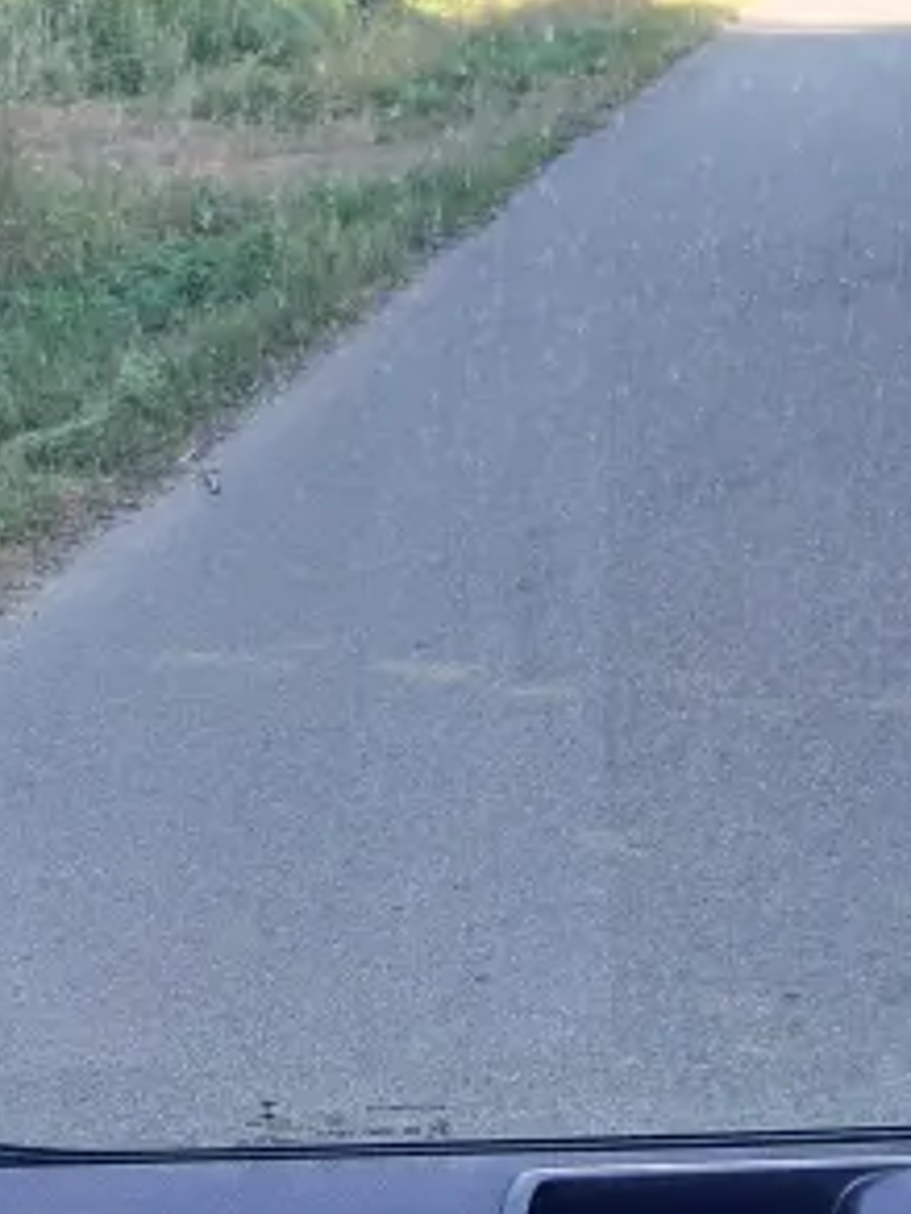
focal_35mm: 73
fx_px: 2562
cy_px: 1366
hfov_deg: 19.9
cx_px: 740
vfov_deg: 24.7
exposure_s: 1/50
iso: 50
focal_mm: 5.23
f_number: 1.8
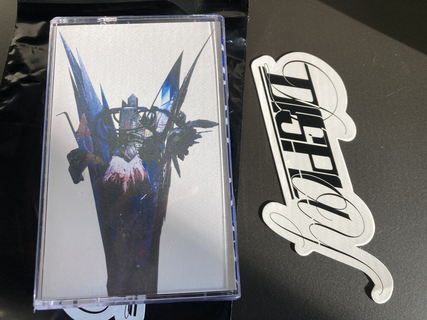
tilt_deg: -76.1
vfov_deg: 49.7
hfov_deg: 63.4
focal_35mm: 28
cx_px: 214
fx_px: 345
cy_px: 160
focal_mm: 3.99
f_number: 1.8
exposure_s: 1/121
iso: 50
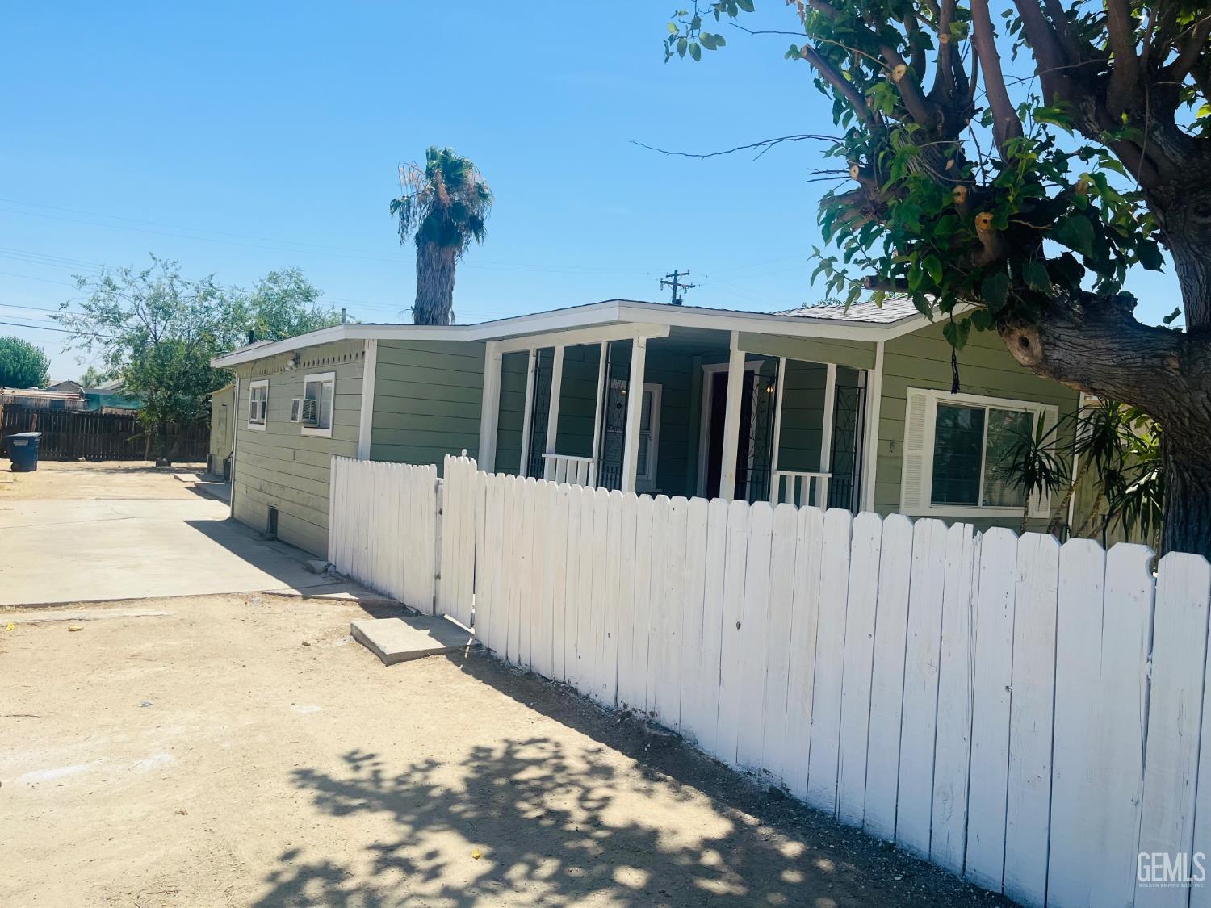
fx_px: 910
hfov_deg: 67.3
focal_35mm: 26
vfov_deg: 53.1
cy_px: 454
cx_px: 606
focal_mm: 5.1
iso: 50
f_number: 1.6
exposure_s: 1/4310
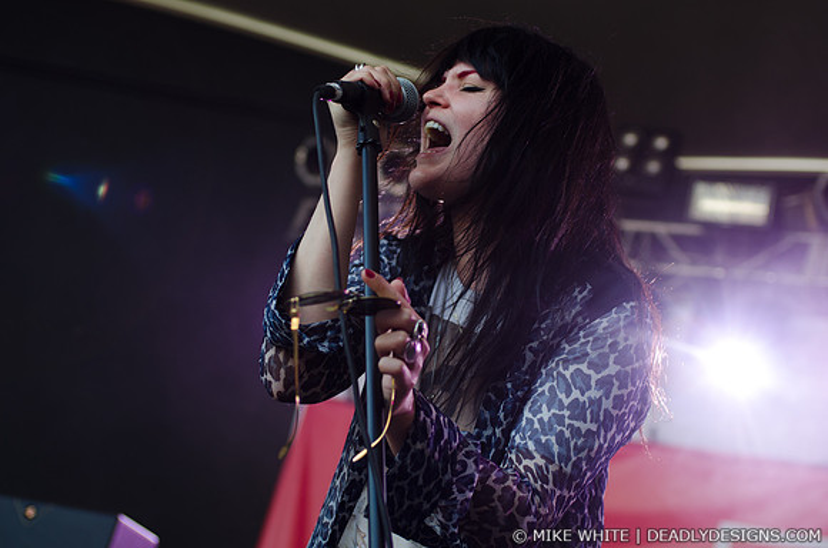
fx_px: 1652
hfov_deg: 28.1
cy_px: 274
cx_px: 414
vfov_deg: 18.8
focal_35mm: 72
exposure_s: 1/160
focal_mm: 48
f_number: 3.2
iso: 125
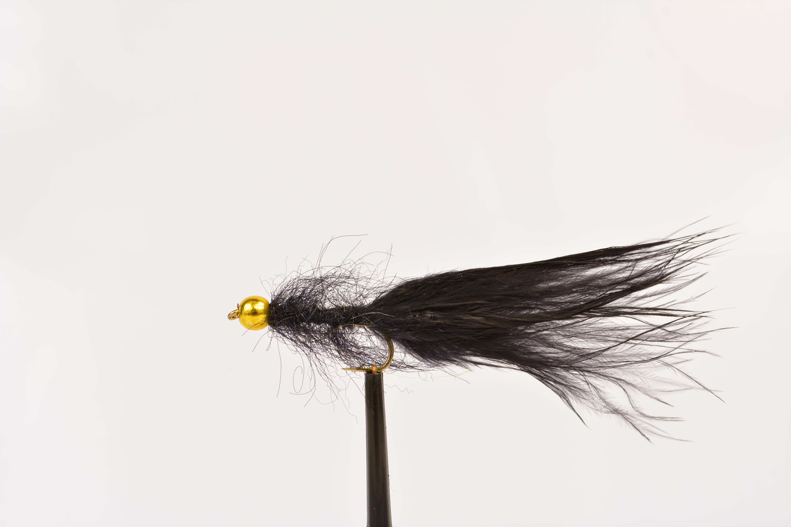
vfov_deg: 22.6
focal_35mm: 60
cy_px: 264
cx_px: 396
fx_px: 1318
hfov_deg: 33.4
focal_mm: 40
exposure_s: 1/25
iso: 100
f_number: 11
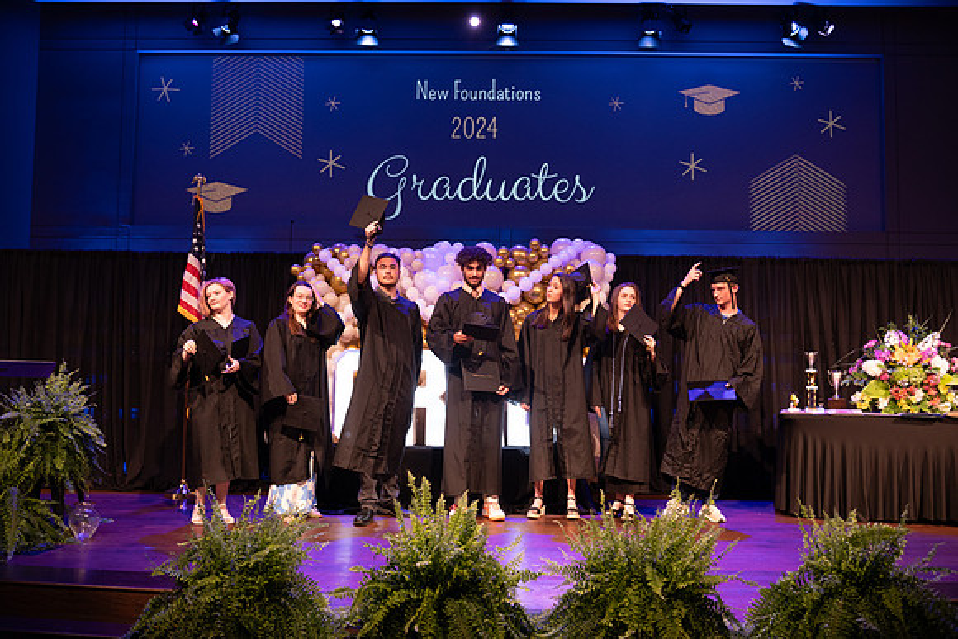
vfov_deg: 41.1
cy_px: 320
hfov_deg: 58.7
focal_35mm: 32
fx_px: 852
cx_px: 479
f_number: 4
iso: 1600
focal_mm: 32
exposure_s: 1/200
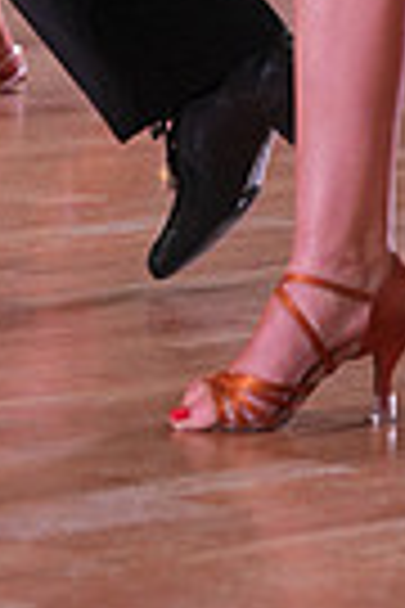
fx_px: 7593
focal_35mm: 450
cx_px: 259
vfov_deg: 4.5
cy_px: -640
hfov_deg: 3.1
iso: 1600
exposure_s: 1/500
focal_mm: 105
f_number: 4
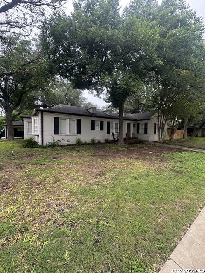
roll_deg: -0.4
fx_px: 111
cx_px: 102
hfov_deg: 85.7
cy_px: 136
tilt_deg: -3.1
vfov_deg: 102.1
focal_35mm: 14
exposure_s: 1/99
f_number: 2.2
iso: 64
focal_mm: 2.22
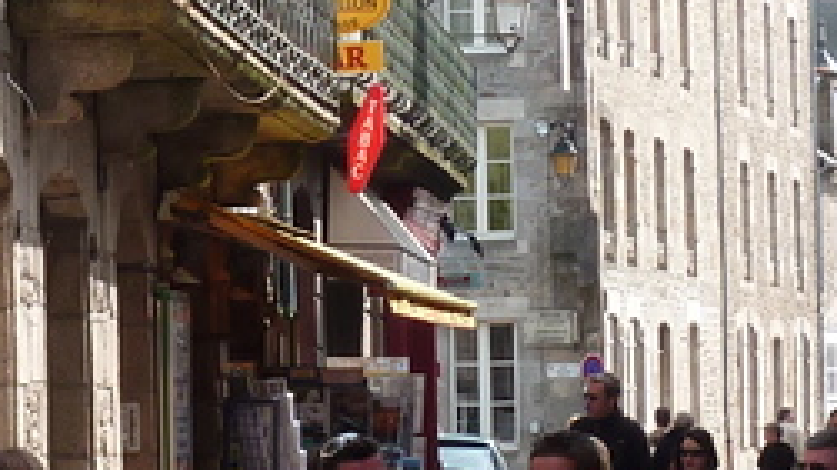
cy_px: 233
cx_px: 330
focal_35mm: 250
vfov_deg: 4.9
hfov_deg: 8.6
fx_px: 5547
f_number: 4
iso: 80
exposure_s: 1/200
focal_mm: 7.9
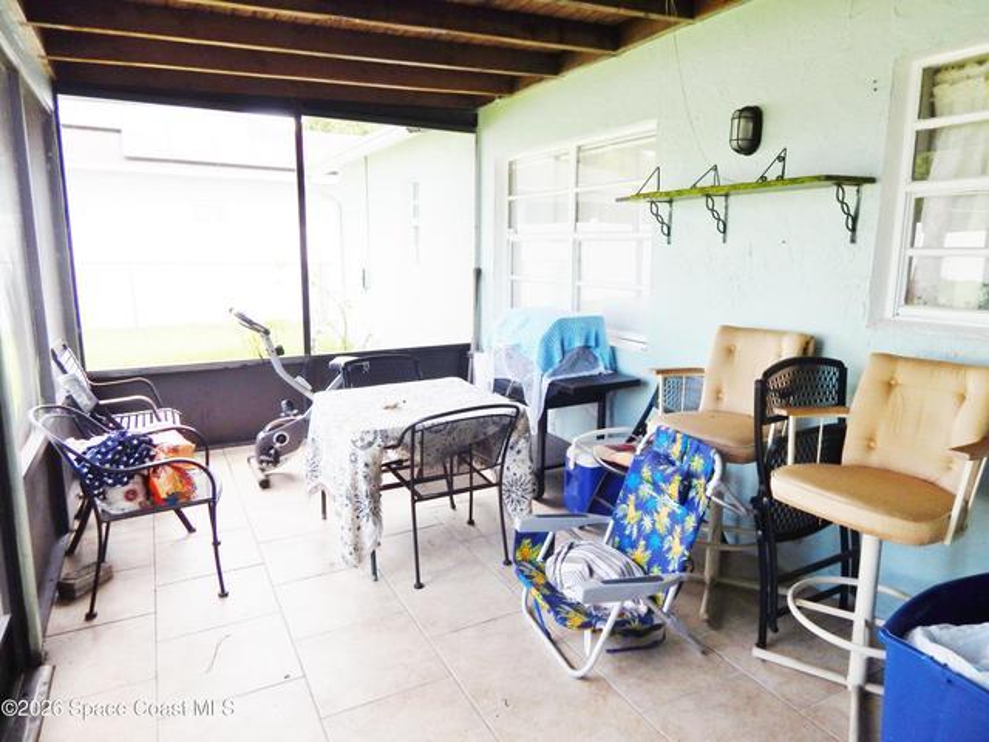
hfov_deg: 76.4
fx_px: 629
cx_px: 494
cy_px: 371
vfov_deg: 61.1
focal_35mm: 22
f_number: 3
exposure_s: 1/125
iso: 125
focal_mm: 4
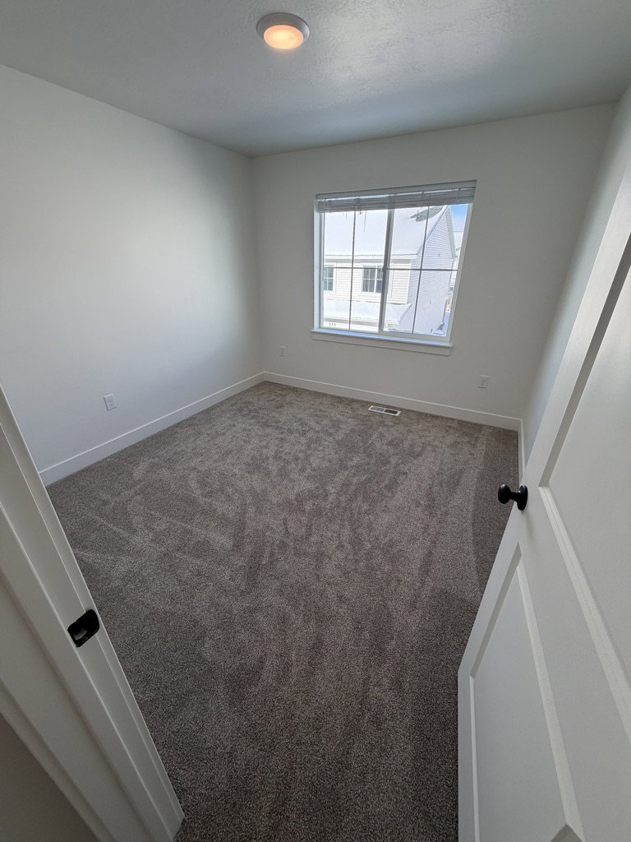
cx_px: 316
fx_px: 340
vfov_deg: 102.1
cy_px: 421
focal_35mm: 14
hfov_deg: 85.7
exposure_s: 1/200
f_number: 2.2
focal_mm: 2.22
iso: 64
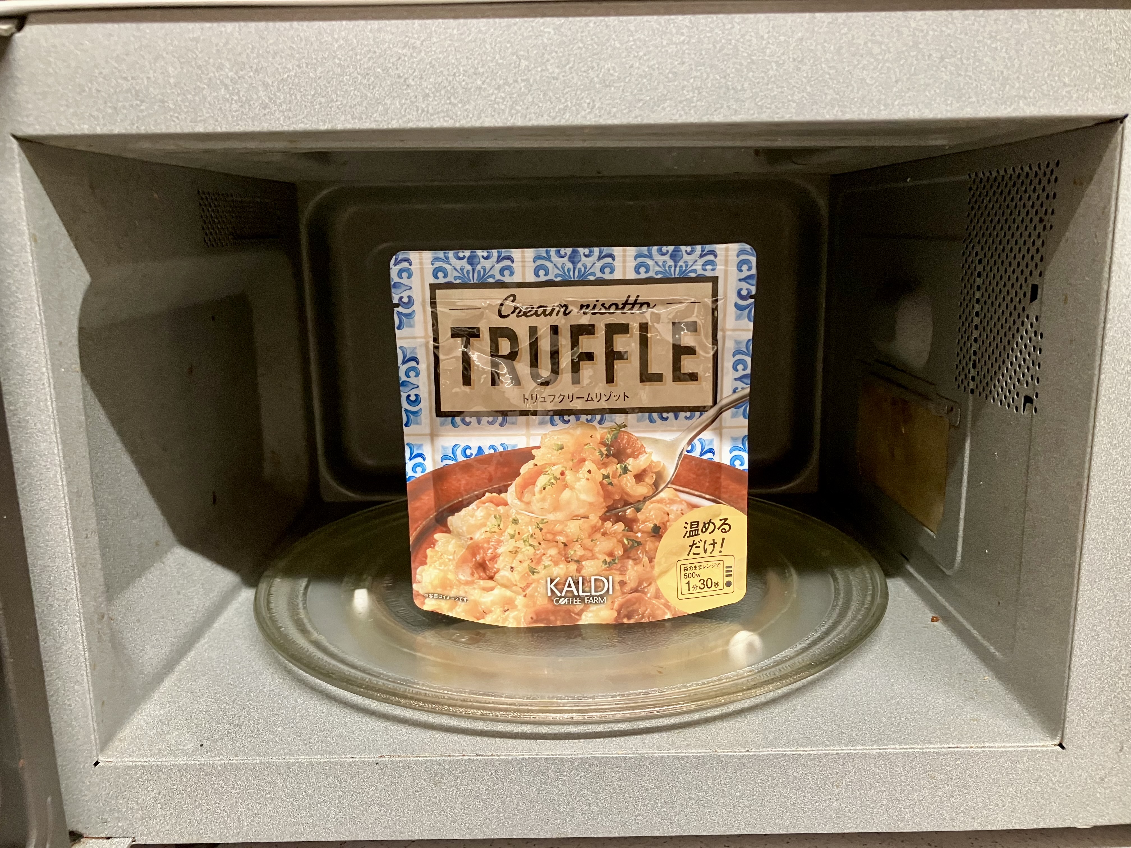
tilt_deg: -11.6
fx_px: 915
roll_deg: +1.0
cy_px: 424
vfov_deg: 49.7
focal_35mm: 28
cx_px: 566
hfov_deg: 63.4
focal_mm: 3.99
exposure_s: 1/41
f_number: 1.8
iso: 320
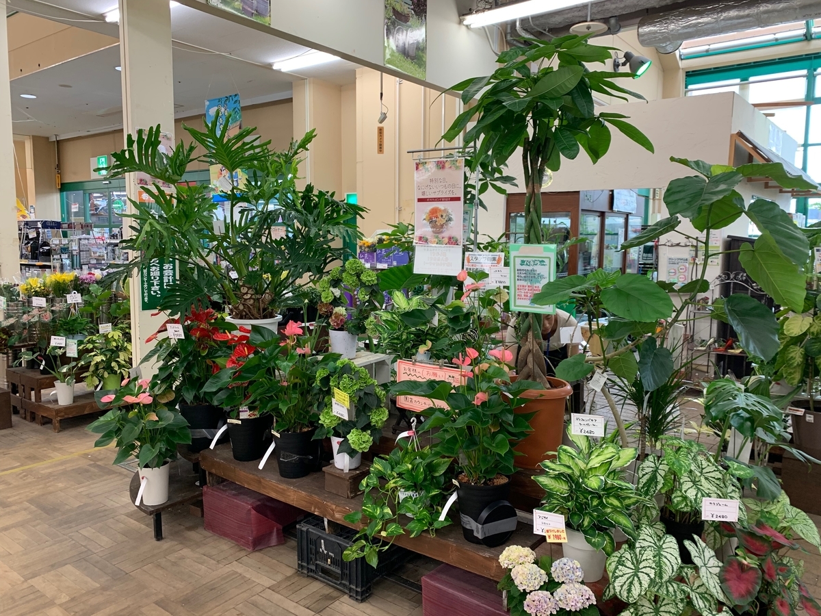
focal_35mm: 26
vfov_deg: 53.1
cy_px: 308
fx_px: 617
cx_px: 410
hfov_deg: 67.3
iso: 64
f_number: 1.8
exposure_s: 1/60
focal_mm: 4.25
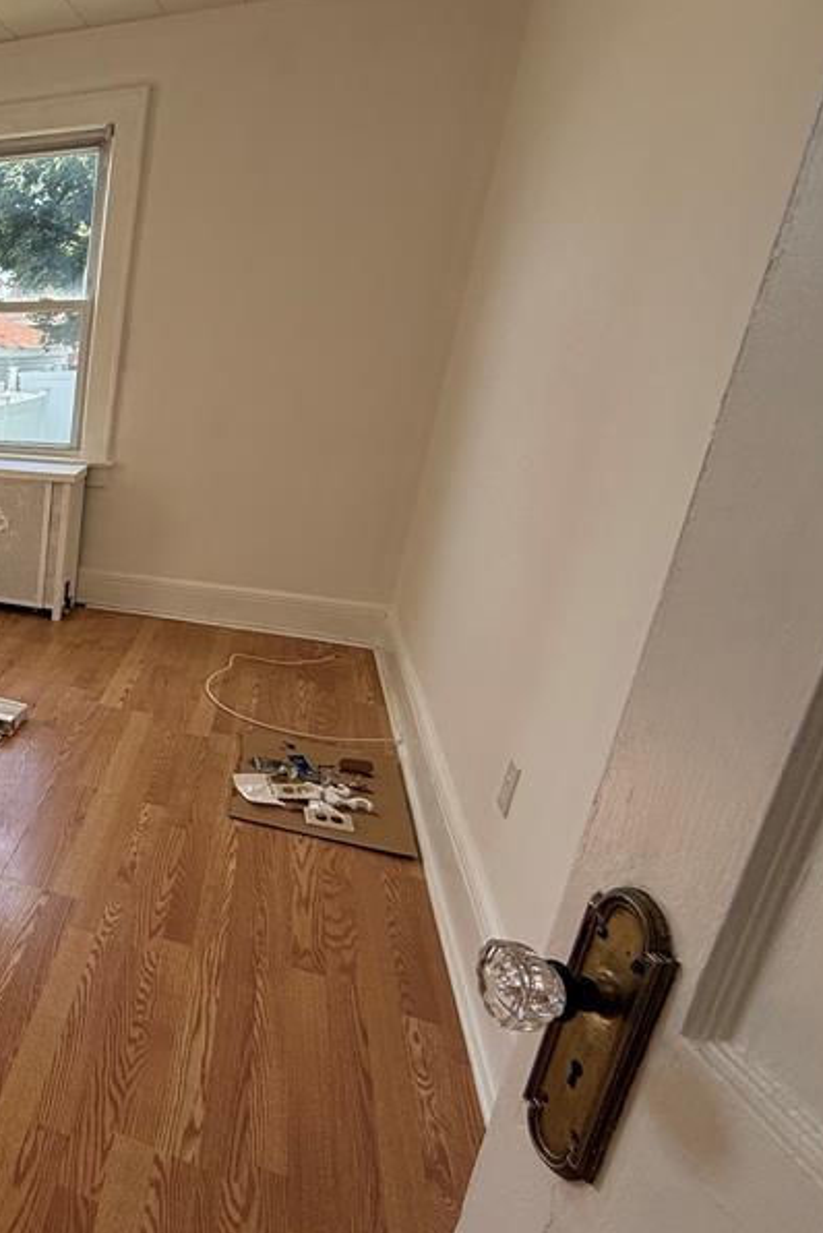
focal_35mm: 25
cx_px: -178
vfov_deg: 71.5
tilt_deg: -17.4
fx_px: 856
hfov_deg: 37.7
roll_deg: -0.9
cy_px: 621
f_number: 2.2
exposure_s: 1/267
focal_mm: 2.22
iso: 64
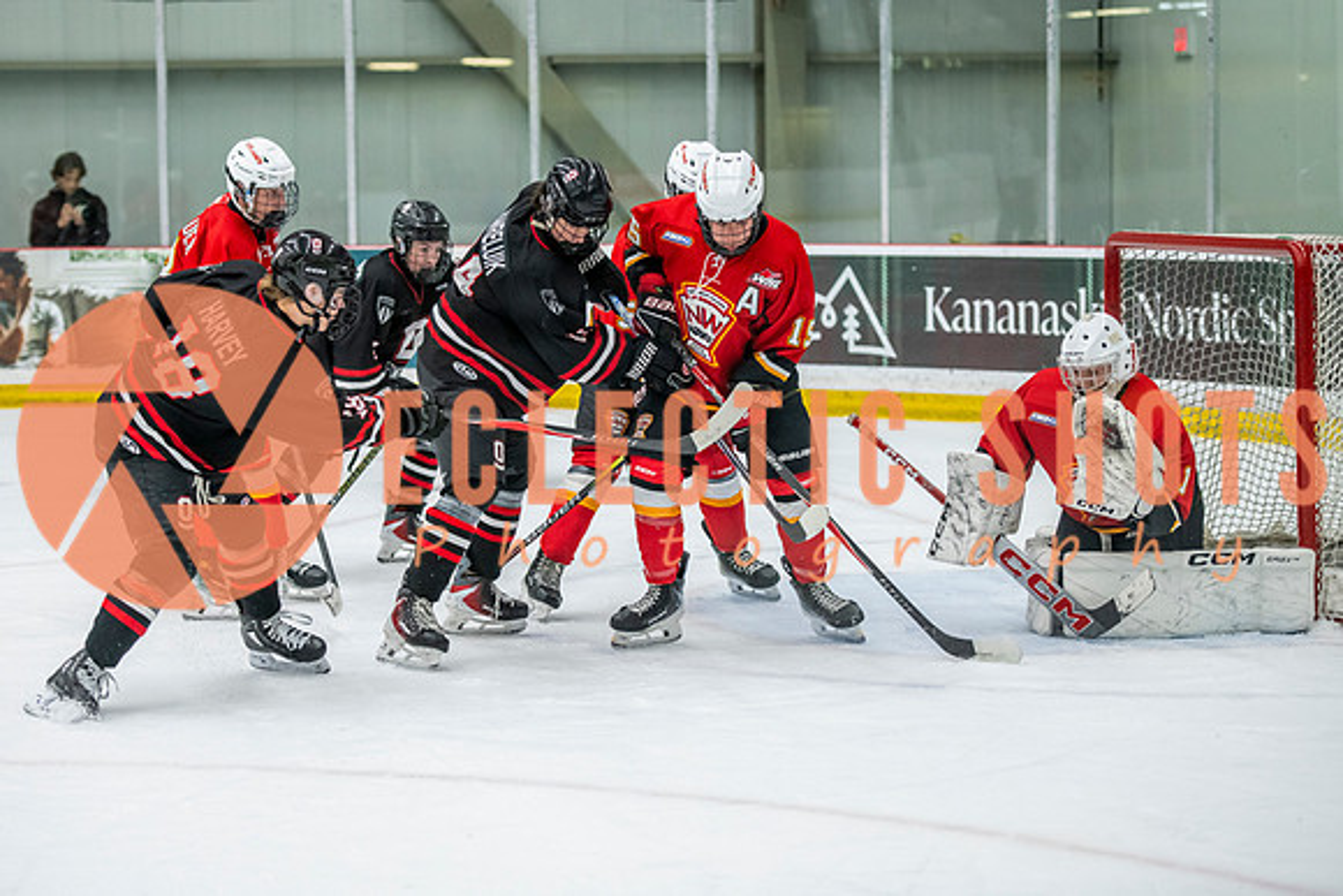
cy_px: 436
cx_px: 589
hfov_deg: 18.6
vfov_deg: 12.5
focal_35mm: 110
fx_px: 4091
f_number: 3.2
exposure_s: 1/640
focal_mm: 95
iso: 2000
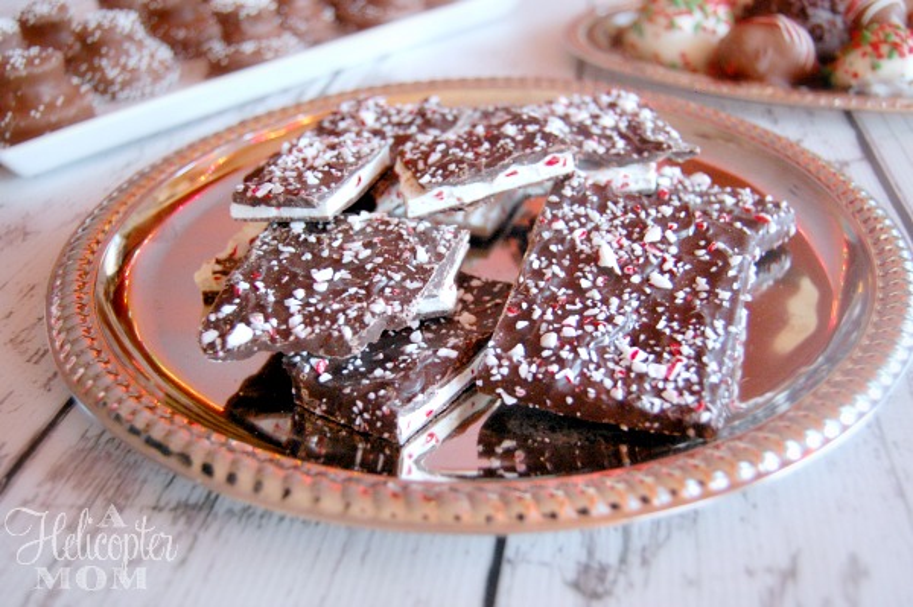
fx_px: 912
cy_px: 304
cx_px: 456
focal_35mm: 36
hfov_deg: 53.2
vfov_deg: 36.8
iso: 1600
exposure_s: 1/4
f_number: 4
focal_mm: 24
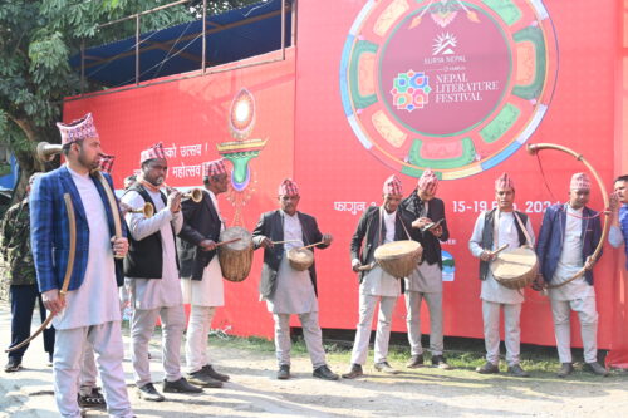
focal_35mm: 44
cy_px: 209
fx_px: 759
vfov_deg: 30.8
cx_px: 314
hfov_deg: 45.0
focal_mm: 29
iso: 250
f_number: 4.8
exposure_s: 1/250
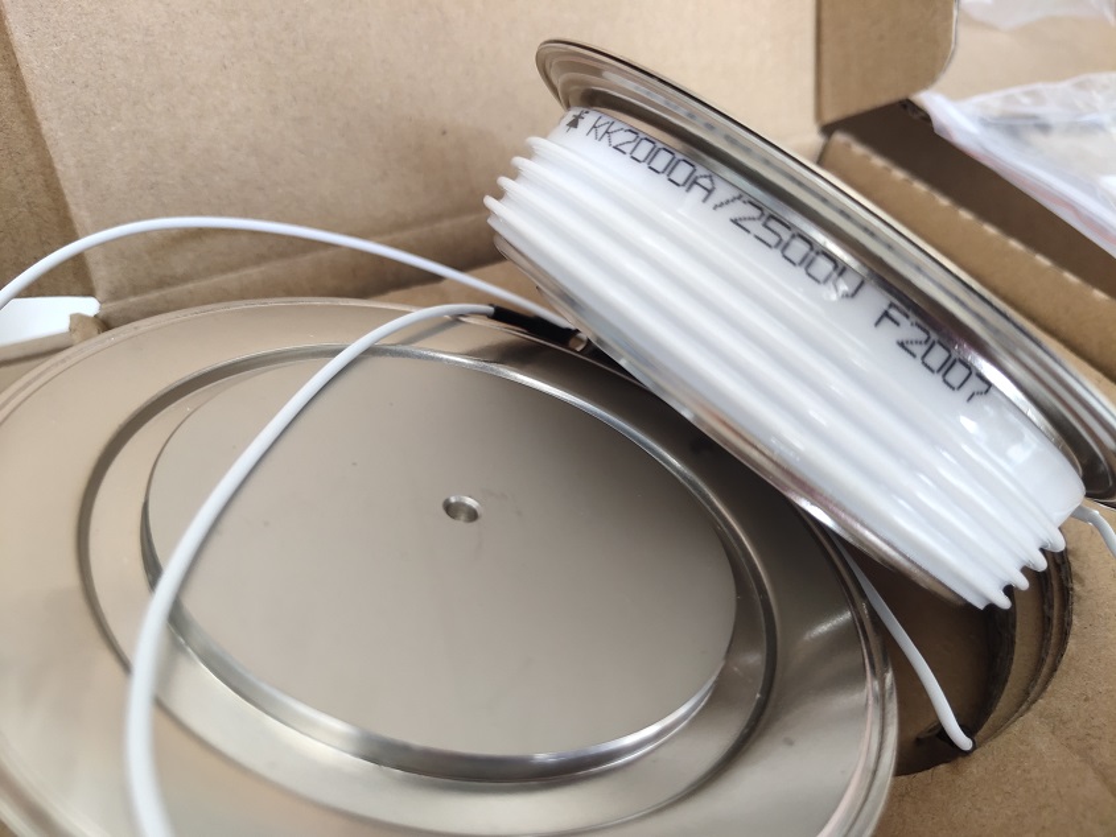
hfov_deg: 61.7
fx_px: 935
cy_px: 418
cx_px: 558
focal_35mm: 29
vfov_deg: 48.2
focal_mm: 4.27
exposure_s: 1/50
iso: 214
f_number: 1.8
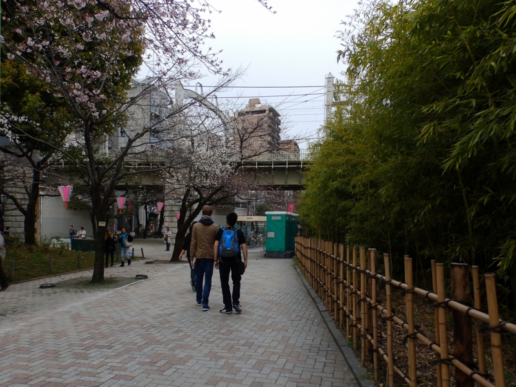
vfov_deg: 61.1
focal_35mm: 22
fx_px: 328
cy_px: 194
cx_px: 258
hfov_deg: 76.4
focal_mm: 4
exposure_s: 1/250
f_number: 4.5
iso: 80
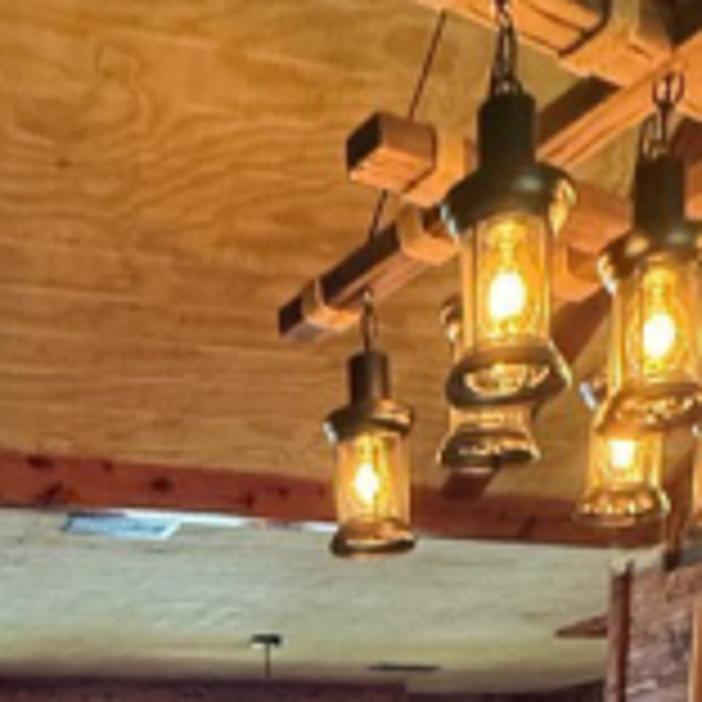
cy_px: 1361
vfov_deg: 19.8
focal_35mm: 53
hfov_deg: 32.2
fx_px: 1216
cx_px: 315
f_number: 2.2
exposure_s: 1/60
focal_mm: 2.22
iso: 500
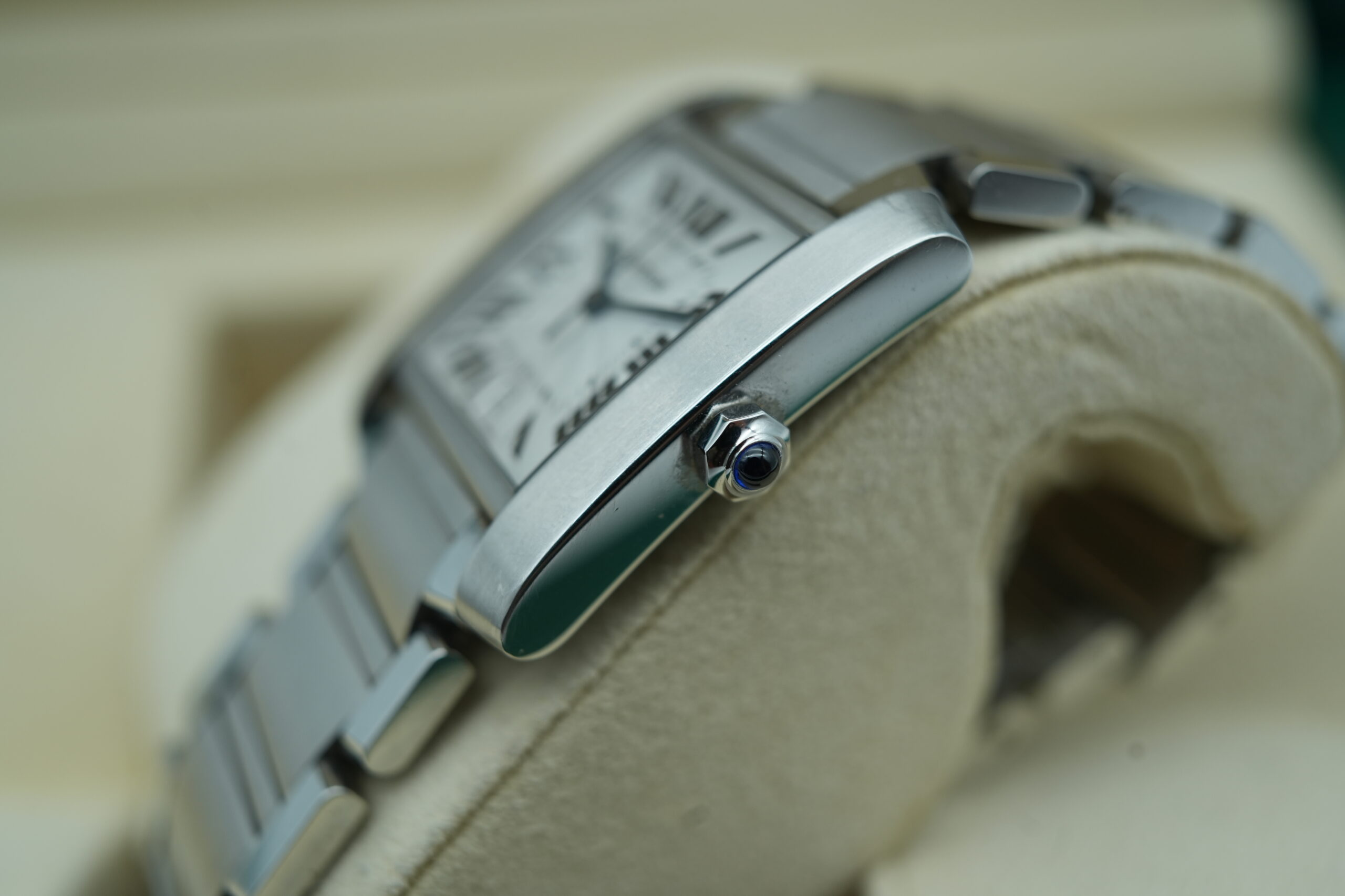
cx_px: 672
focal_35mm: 35
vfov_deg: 37.9
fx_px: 1308
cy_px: 448
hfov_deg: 54.4
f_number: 5
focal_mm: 35
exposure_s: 1/250
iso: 400
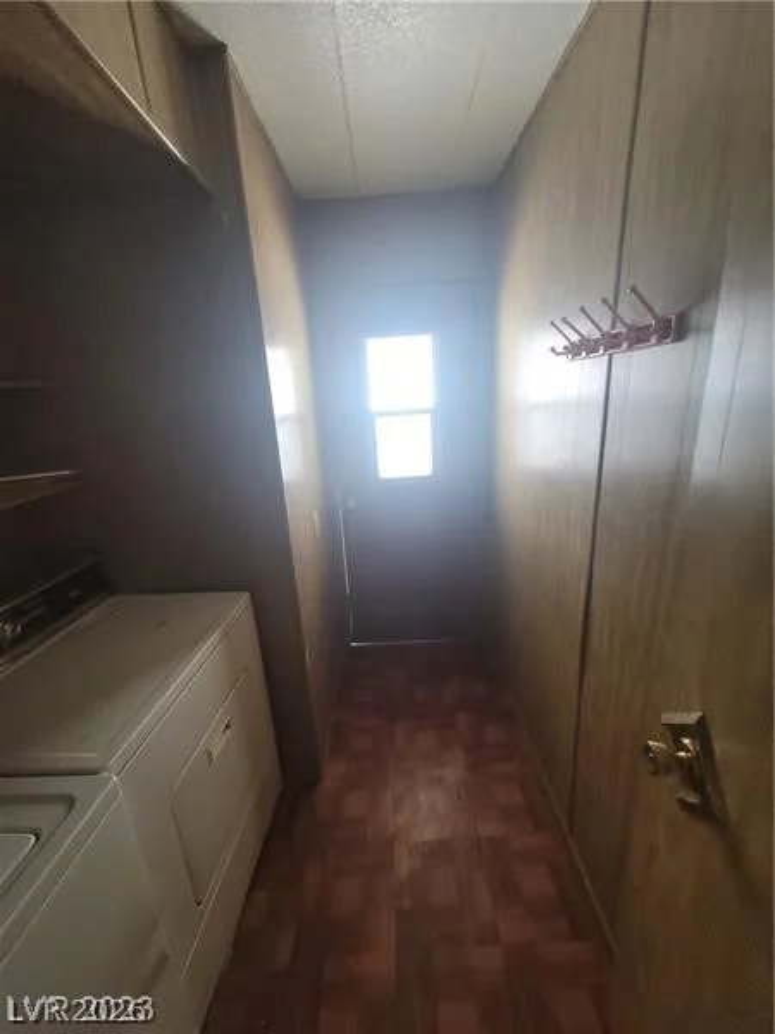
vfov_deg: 106.2
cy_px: 517
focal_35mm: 13
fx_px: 388
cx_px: 388
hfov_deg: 89.9
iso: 400
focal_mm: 2.2
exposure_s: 1/60
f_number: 2.2
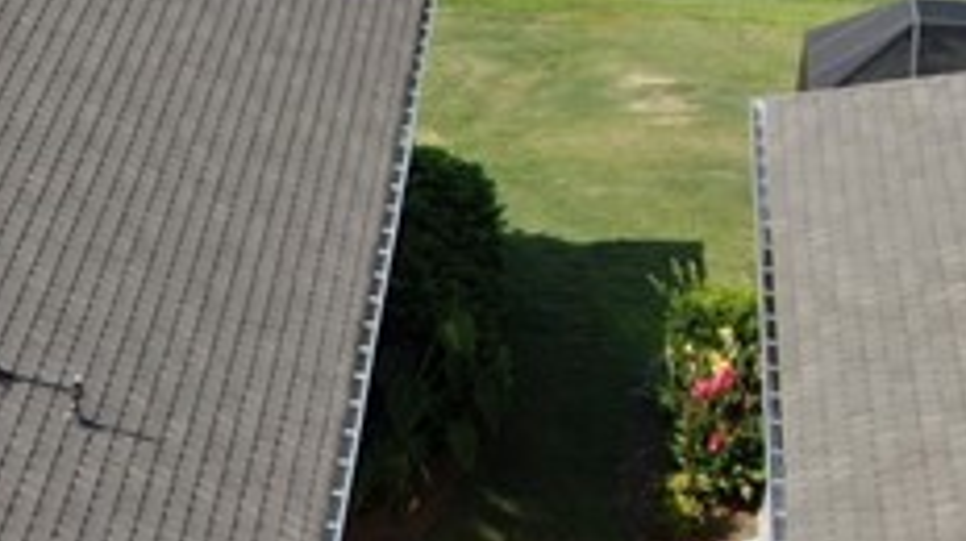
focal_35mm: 159
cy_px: 612
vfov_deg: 7.6
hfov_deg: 12.5
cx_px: -724
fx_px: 4069
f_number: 3.2
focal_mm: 5.69
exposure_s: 1/800
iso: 100
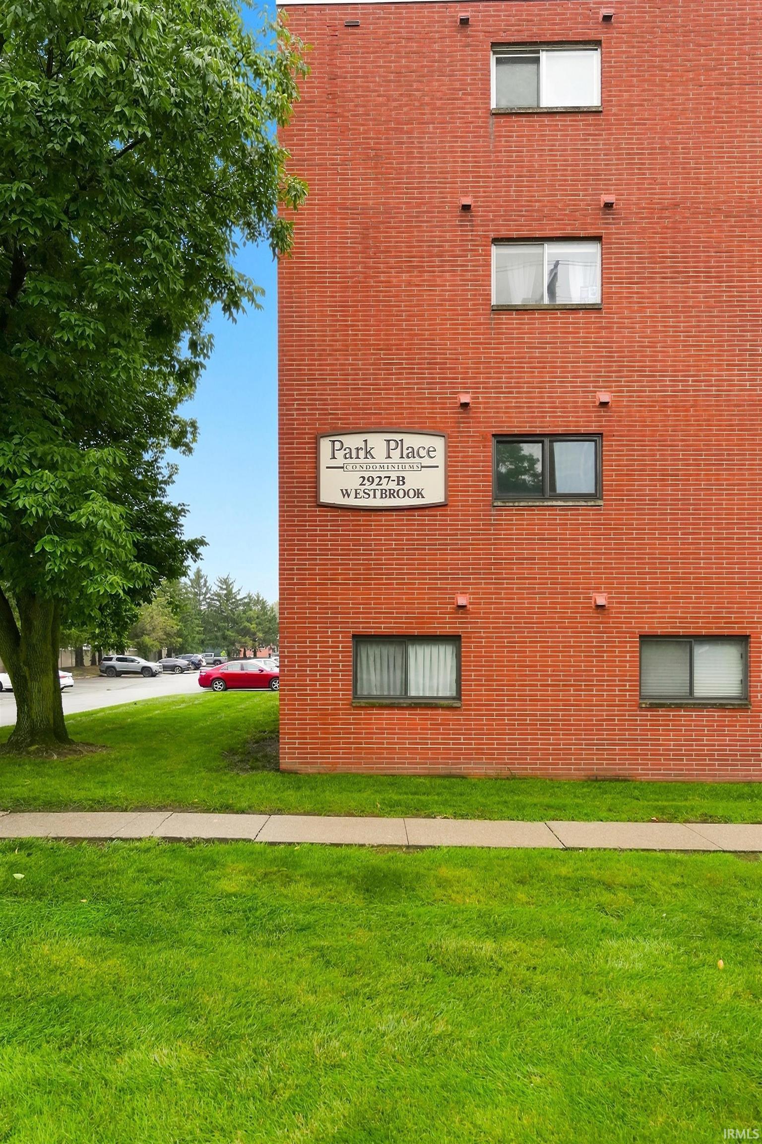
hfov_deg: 59.5
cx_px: 381
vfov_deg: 81.2
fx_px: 667
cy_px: 572
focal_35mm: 21
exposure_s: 1/640
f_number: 4
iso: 800
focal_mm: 14
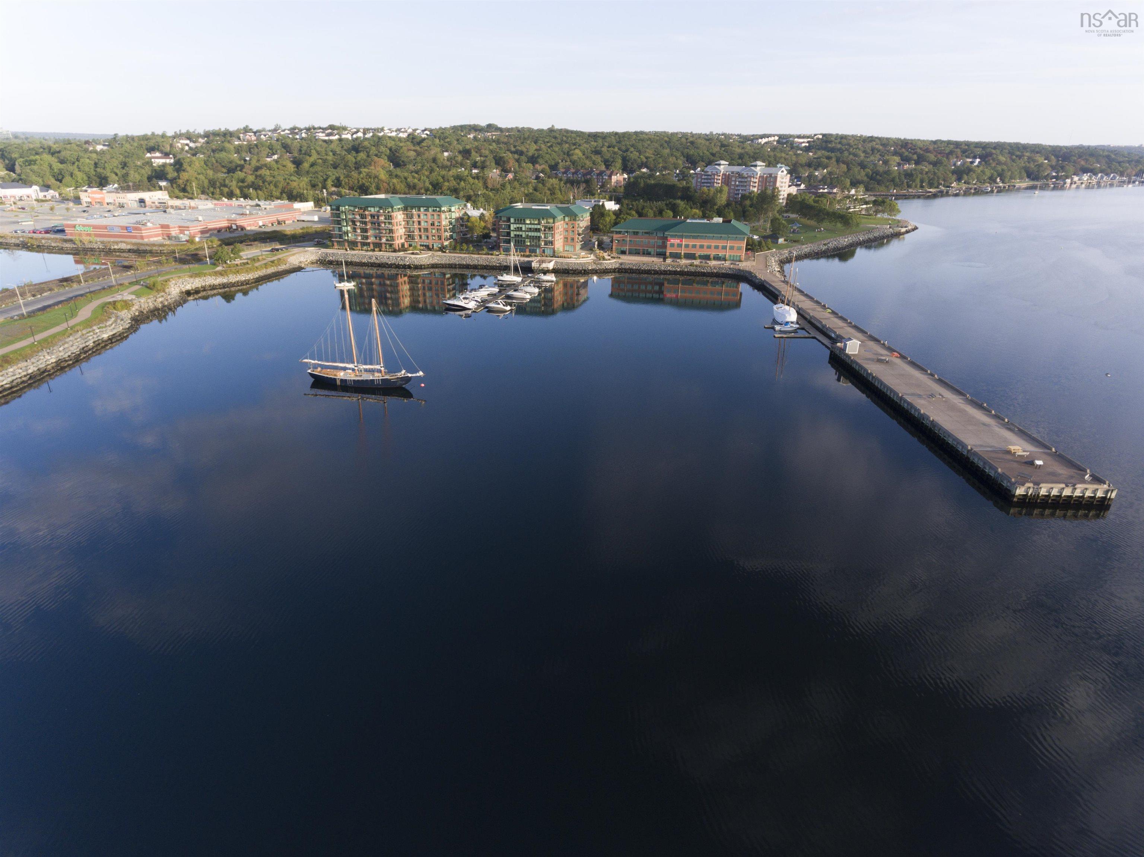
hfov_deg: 81.8
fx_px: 661
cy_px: 428
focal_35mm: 20
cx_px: 572
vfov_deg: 65.9
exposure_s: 1/340
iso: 100
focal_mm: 3.61
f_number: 2.8
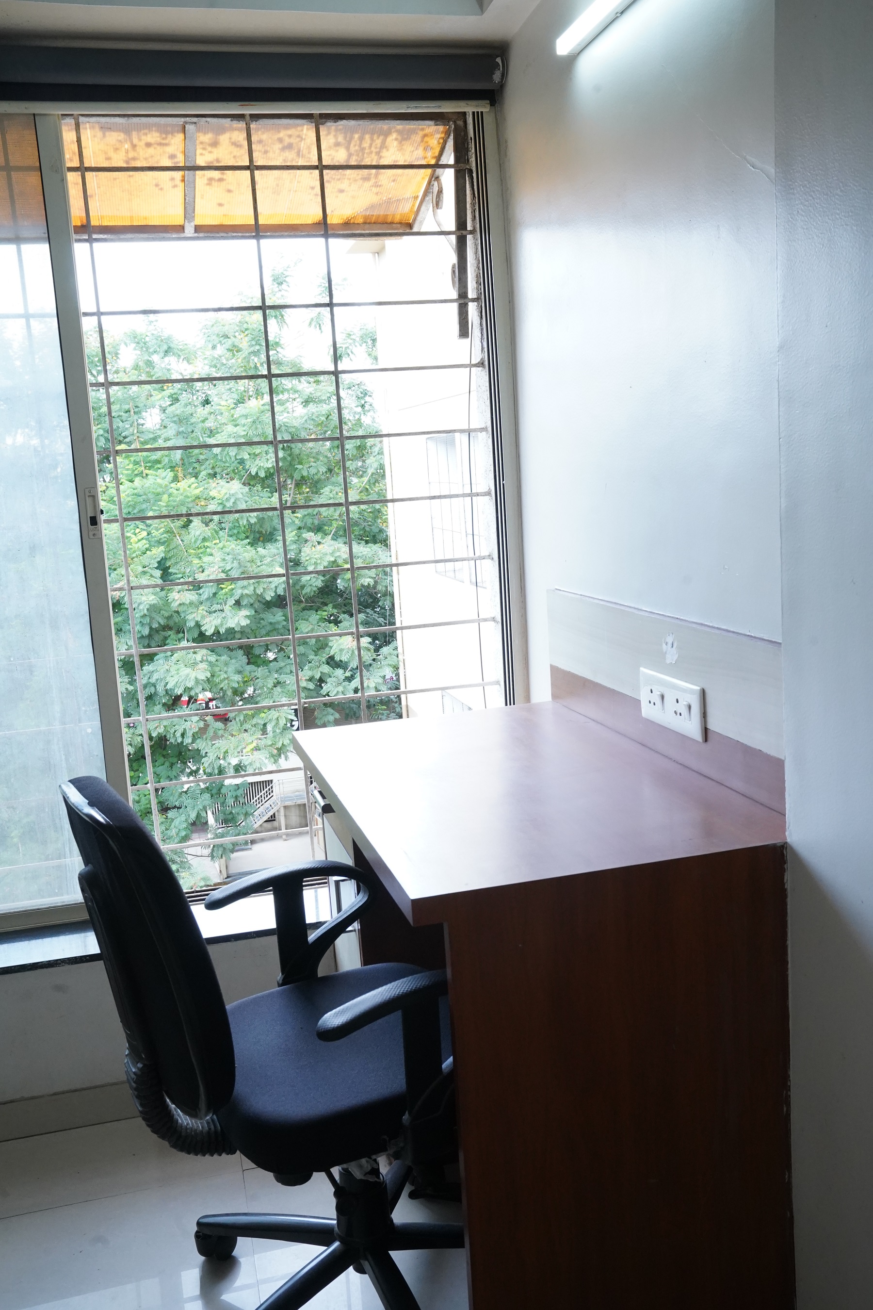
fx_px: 1200
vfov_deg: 57.2
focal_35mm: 33
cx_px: 436
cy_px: 655
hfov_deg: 40.0
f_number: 11
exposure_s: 1/100
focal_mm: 33
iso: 4000
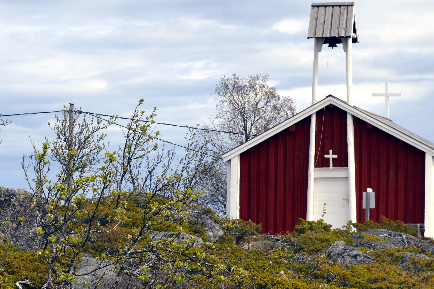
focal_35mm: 157
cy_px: 111
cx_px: 212
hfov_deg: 13.1
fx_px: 1891
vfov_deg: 8.7
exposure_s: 1/320
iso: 100
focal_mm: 55
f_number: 9
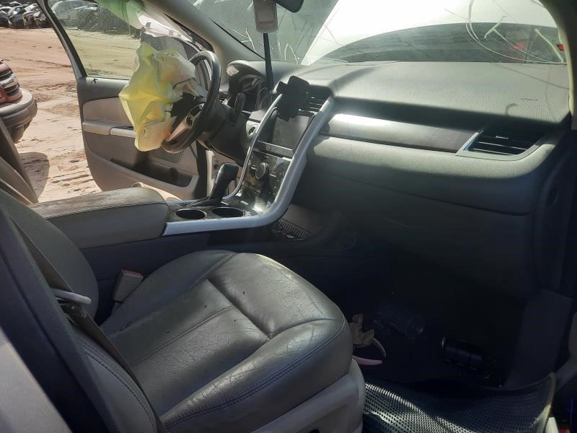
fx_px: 417
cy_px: 216
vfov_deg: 54.9
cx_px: 288
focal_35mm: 25
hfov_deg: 69.4
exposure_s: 1/285
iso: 32
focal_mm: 4.6
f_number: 2
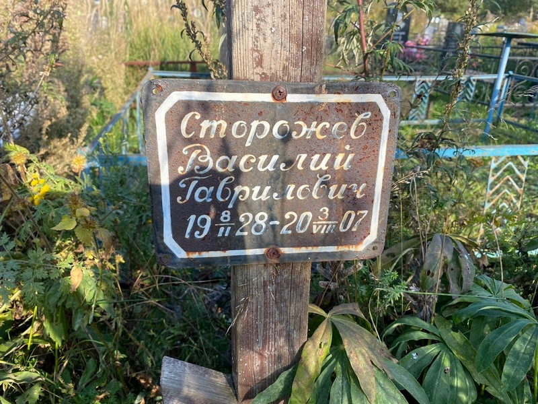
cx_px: 269
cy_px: 202
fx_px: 404
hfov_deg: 67.3
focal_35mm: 26
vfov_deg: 53.1
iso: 32
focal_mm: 4.25
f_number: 1.8
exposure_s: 1/793
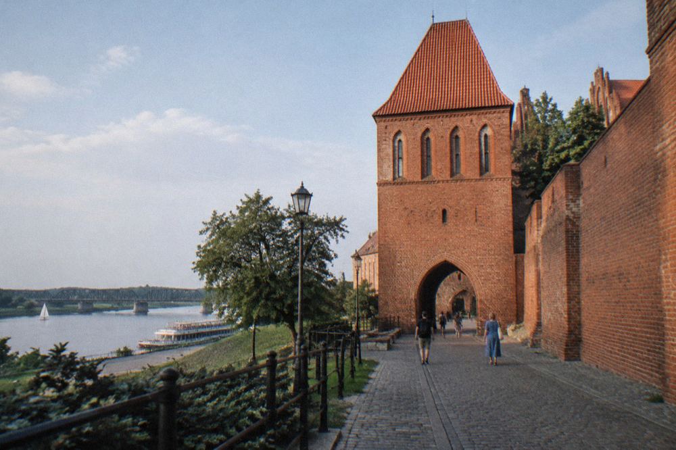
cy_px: 225
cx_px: 338
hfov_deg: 51.9
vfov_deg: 35.9
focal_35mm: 37
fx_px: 695
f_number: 9
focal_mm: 37
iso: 320
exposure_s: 1/250
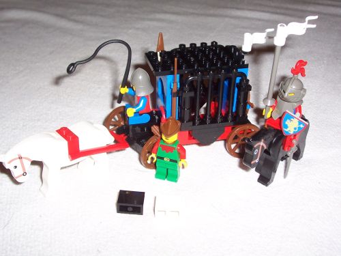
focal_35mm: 46
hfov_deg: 41.2
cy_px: 128
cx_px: 170
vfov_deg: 31.5
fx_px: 453
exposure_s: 1/60
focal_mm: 7
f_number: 3
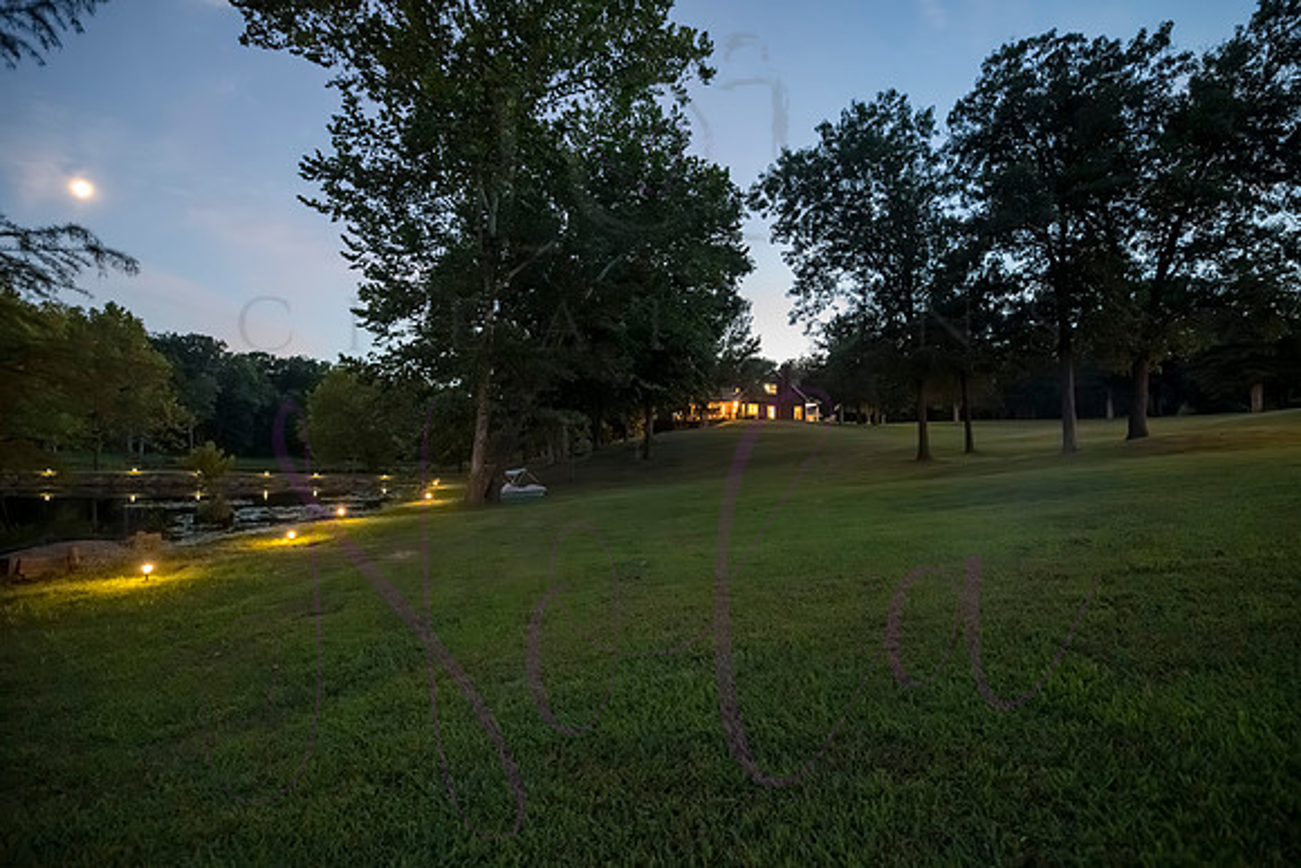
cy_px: 438
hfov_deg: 103.0
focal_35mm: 14
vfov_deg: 80.0
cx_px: 656
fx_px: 517
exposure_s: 1/8
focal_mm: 14
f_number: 2.8
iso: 5000
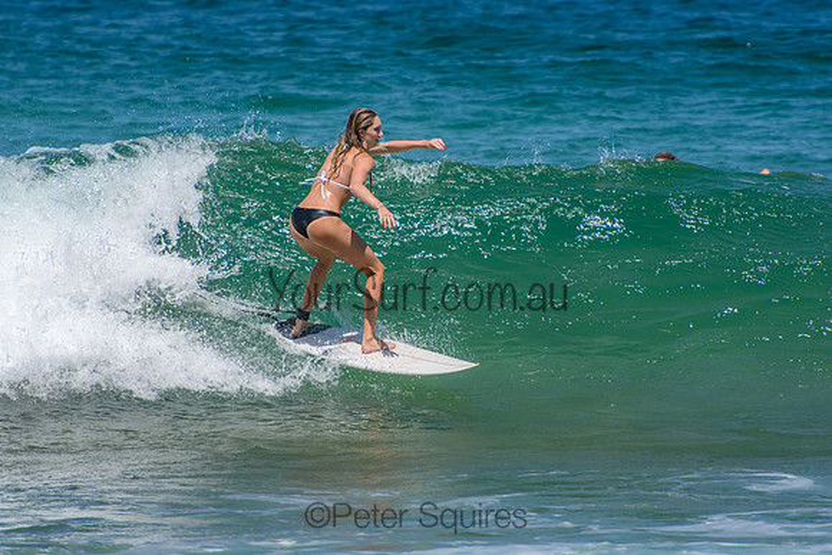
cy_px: 278
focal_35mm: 600
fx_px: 13869
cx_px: 416
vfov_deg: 2.3
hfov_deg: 3.4
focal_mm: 400
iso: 250
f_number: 5.6
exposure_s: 1/2000
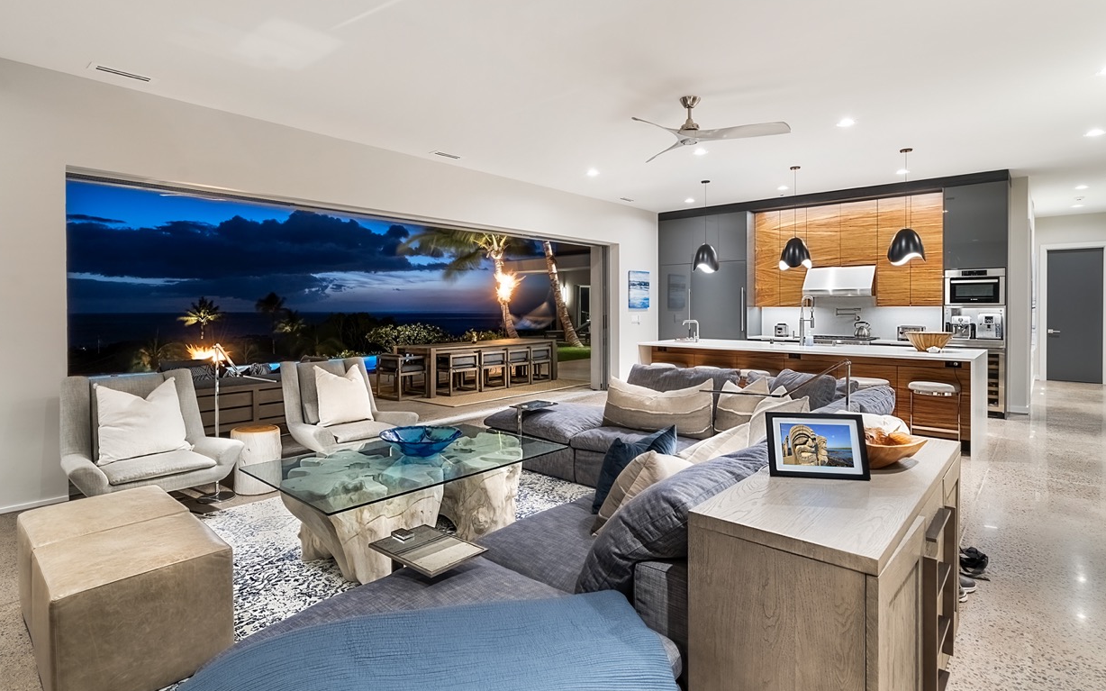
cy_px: 349
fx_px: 512
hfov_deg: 94.4
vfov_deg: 68.0
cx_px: 549
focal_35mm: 17
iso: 100
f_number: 8
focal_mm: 16
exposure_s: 1.6
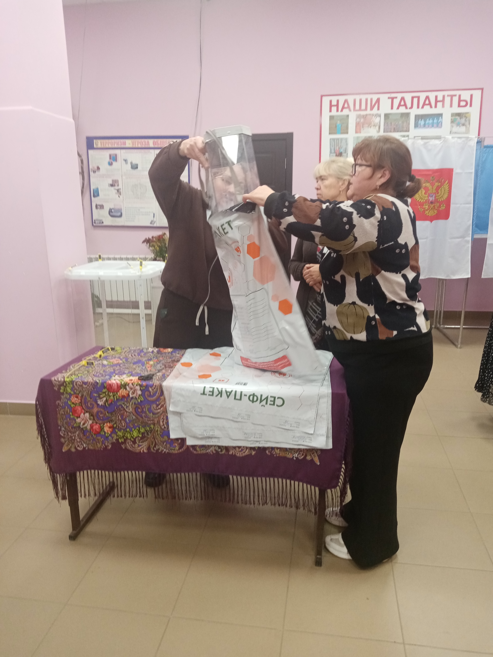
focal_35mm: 26
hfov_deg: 53.1
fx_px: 494
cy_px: 328
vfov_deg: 67.3
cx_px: 246
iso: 232
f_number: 1.8
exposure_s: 1/33.3
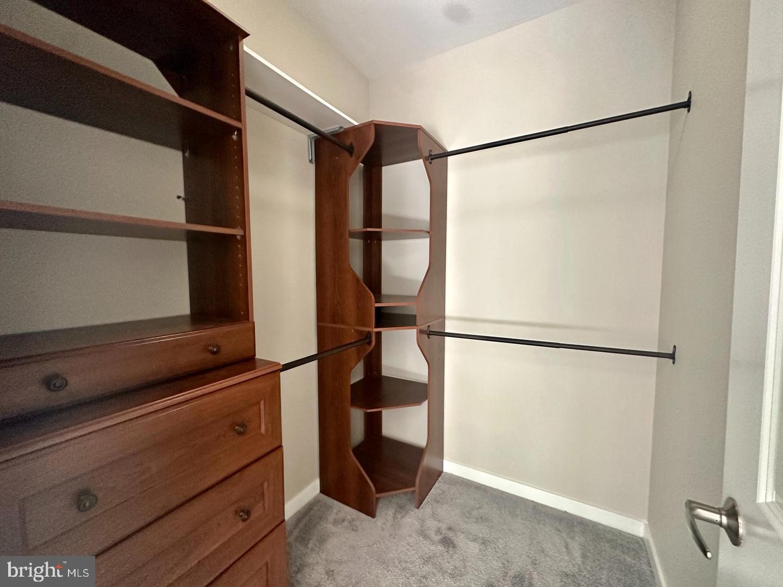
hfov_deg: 102.1
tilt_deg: -3.8
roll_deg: +0.0
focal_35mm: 14
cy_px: 294
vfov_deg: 85.7
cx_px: 392
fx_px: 317
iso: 500
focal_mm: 2.22
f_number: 2.2
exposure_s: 1/60
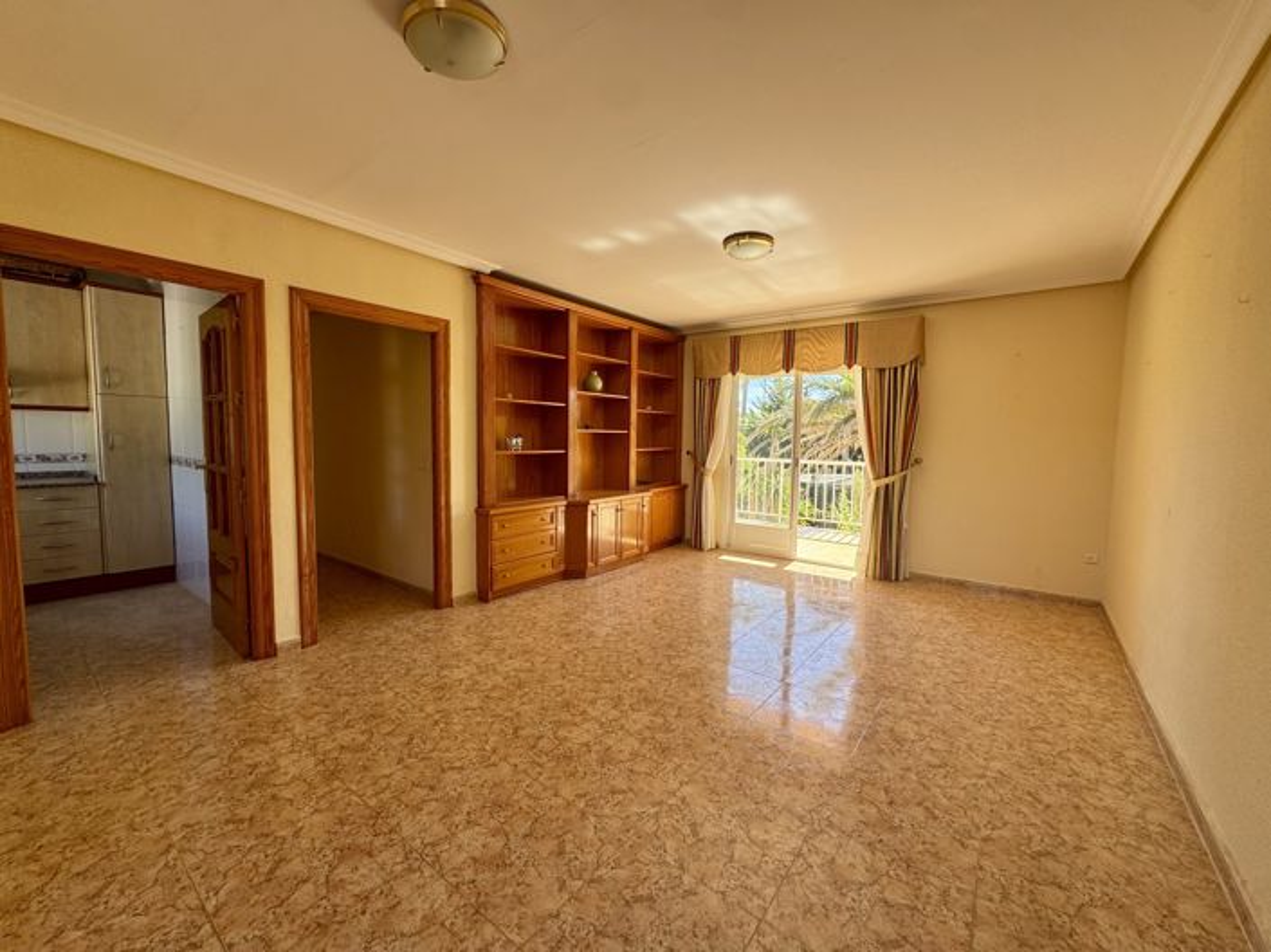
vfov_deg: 85.6
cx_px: 636
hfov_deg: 102.1
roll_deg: -1.3
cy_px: 476
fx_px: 514
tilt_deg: -4.5
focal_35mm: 14
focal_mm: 2.22
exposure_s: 1/203
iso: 40
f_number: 2.2
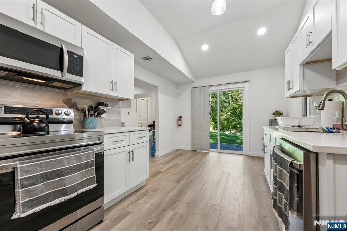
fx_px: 135
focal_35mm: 14
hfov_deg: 104.3
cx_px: 174
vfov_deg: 81.2
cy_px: 116
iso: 250
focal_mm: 14
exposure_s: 1/20
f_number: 7.1
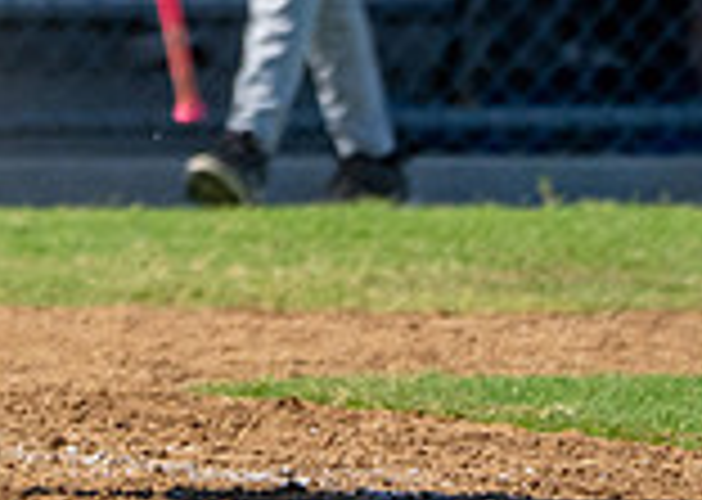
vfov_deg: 1.2
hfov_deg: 1.6
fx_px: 24750
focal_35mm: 1243
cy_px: -544
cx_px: -375
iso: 1000
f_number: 5.6
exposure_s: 1/4000
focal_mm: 229
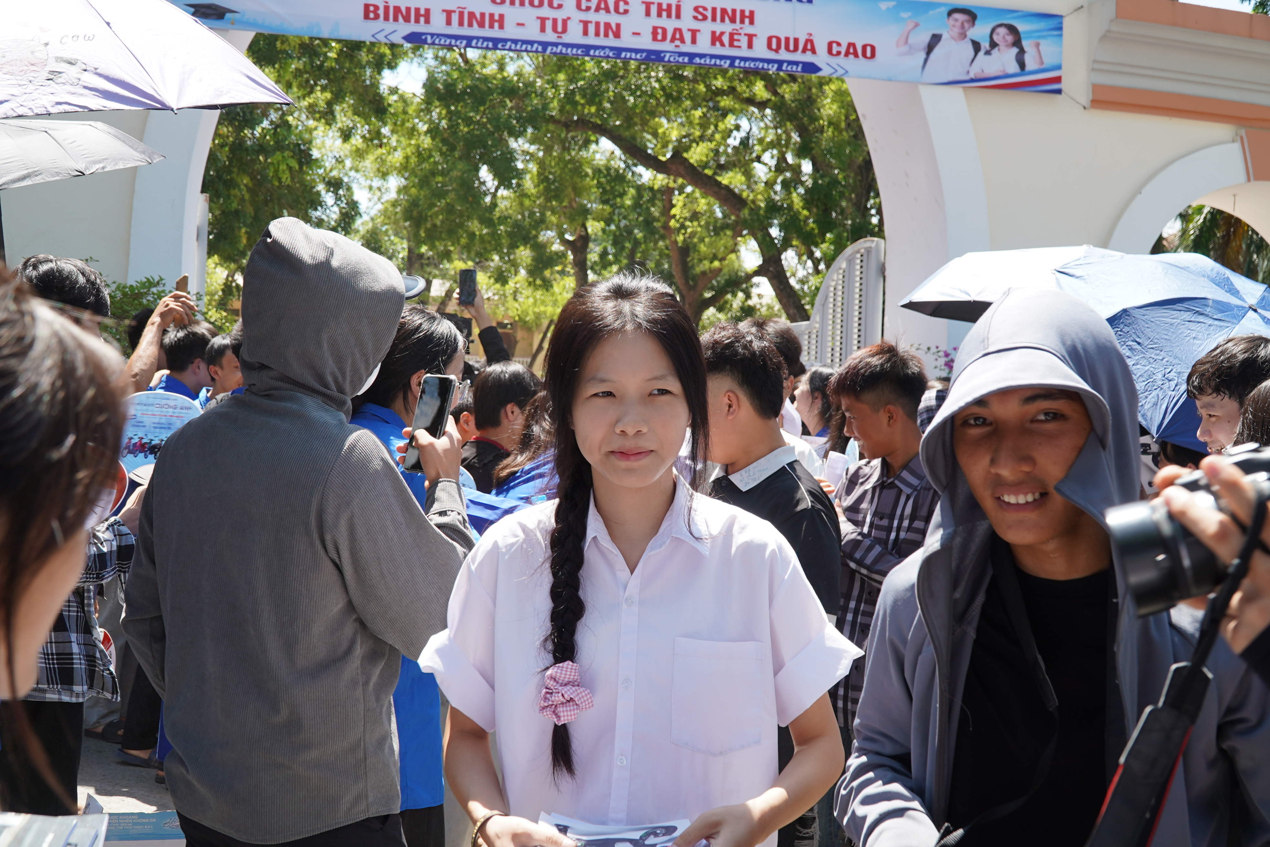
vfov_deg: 35.9
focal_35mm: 37
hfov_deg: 51.9
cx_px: 635
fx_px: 1305
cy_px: 424
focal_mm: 25
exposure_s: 1/160
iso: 100
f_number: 5.6
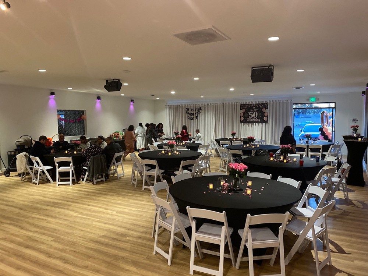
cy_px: 138
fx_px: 276
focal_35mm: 26
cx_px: 184
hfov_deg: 67.3
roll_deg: +0.2
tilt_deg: -4.6
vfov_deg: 53.1
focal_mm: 4.25
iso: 500
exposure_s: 1/40
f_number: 1.8
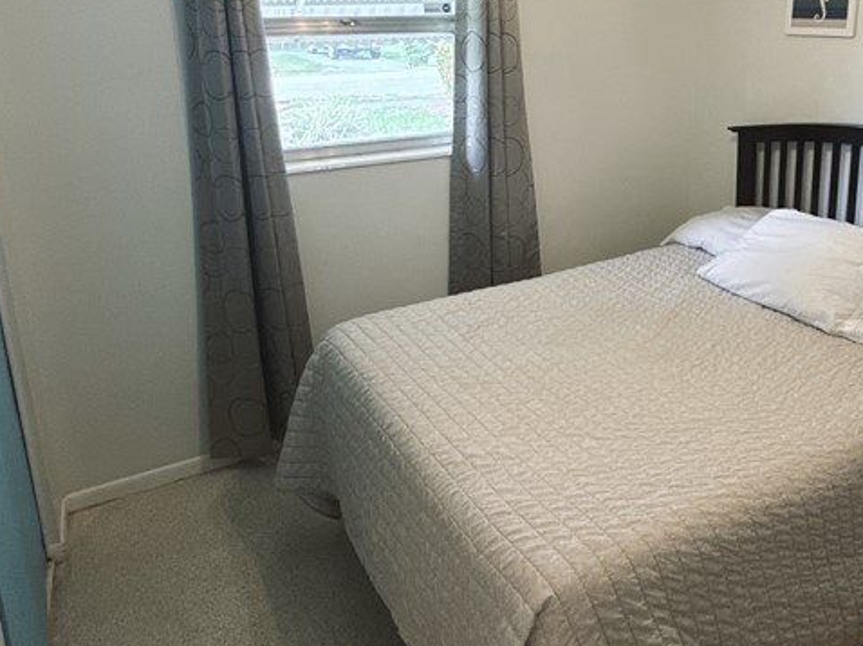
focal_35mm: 30
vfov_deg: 45.5
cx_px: 561
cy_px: 179
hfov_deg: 58.9
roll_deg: -0.2
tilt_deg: -12.4
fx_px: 748
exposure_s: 1/120
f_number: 2.2
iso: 200
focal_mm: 2.22
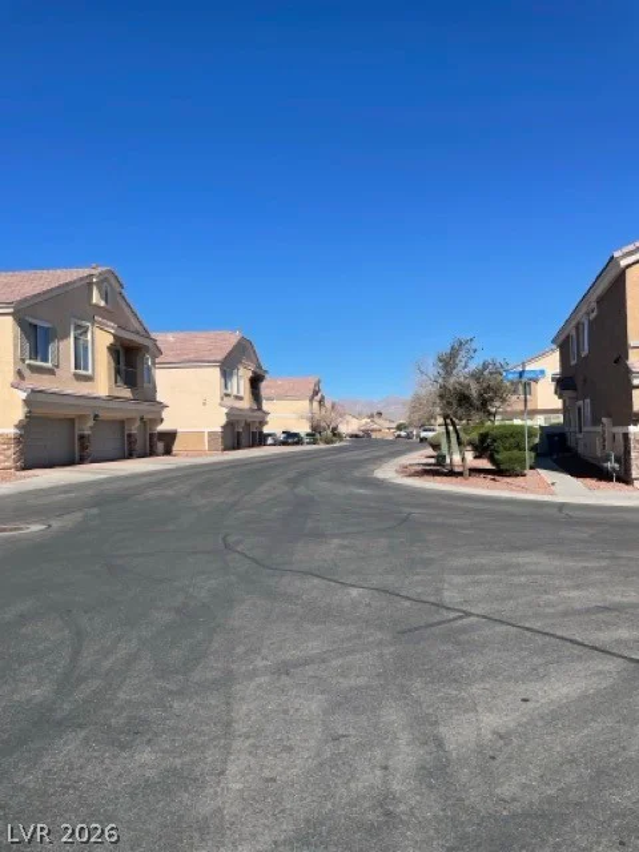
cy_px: 426
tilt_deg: +3.8
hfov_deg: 53.1
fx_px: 640
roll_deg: +1.8
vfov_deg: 67.3
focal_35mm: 26
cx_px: 320
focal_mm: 4.2
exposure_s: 1/4292
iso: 32
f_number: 1.6
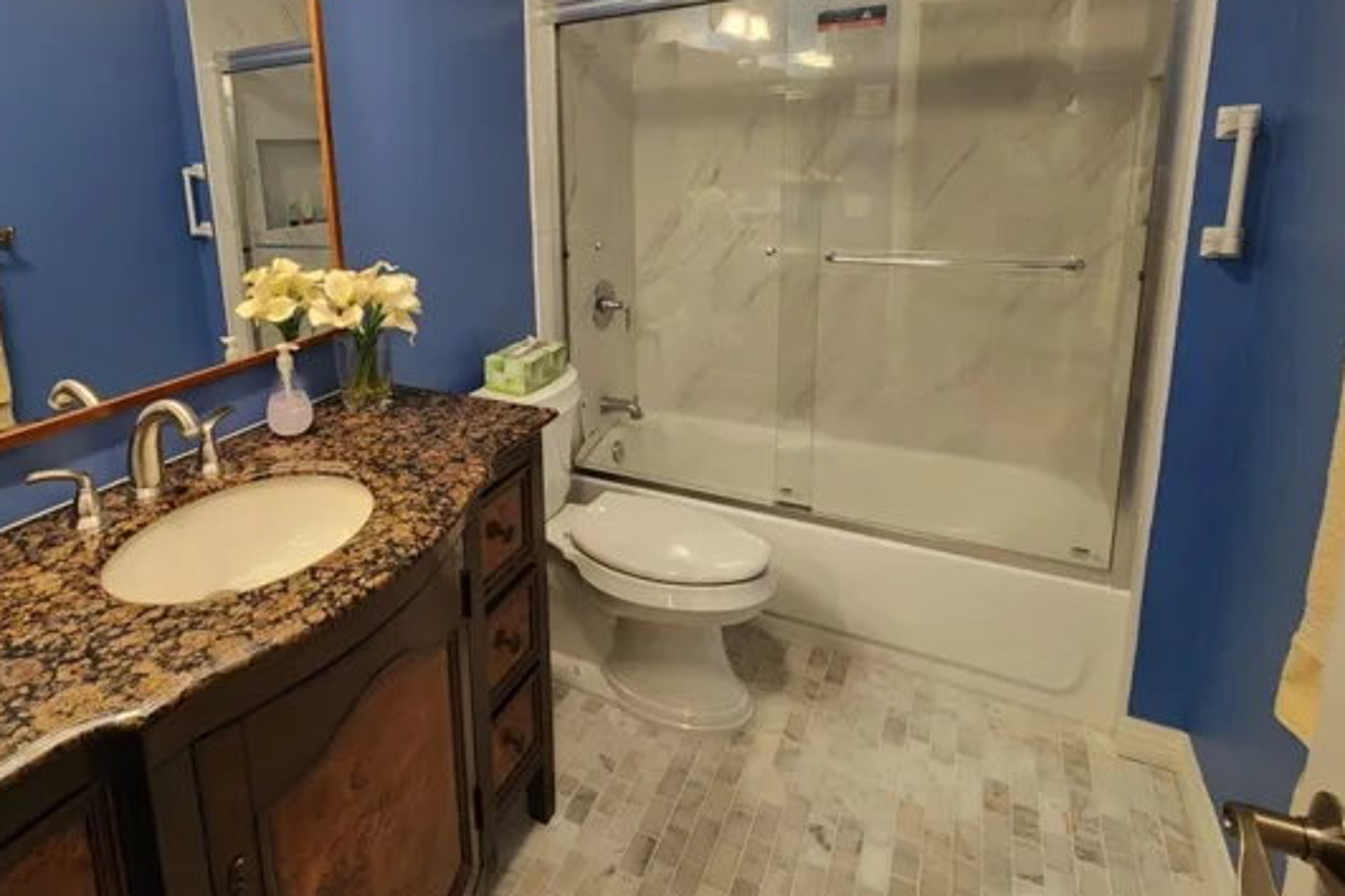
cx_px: 493
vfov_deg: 63.1
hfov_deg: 85.0
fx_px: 710
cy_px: 306
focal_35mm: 19
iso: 400
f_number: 2.2
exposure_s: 1/60
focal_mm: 2.2
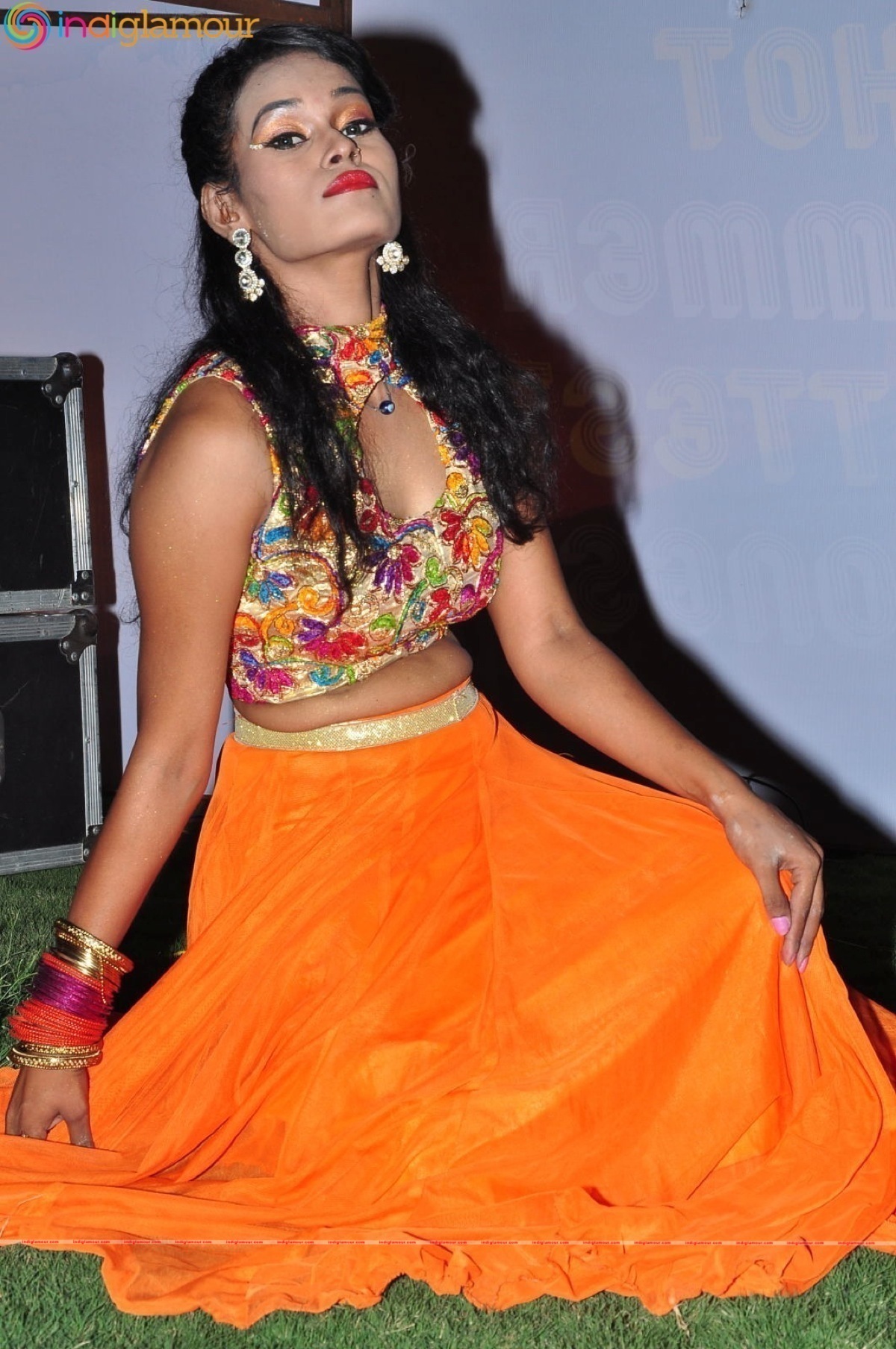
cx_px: 448
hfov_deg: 17.4
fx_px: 2921
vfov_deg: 26.0
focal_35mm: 78
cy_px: 674
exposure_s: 1/125
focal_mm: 52
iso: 400
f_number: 11
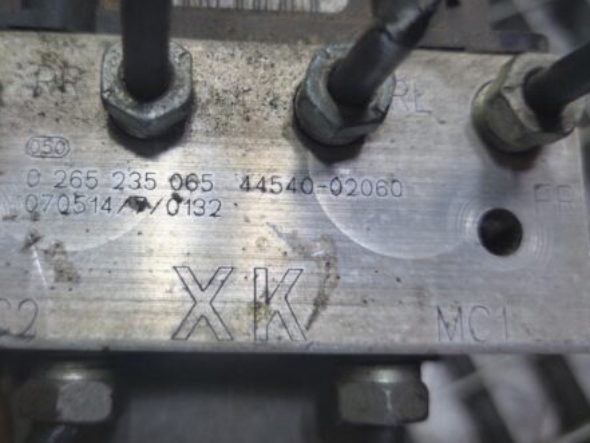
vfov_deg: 41.6
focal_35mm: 34
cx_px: 207
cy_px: 171
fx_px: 580
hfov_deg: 53.1
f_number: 1.8
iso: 64
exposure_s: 1/100
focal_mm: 5.23
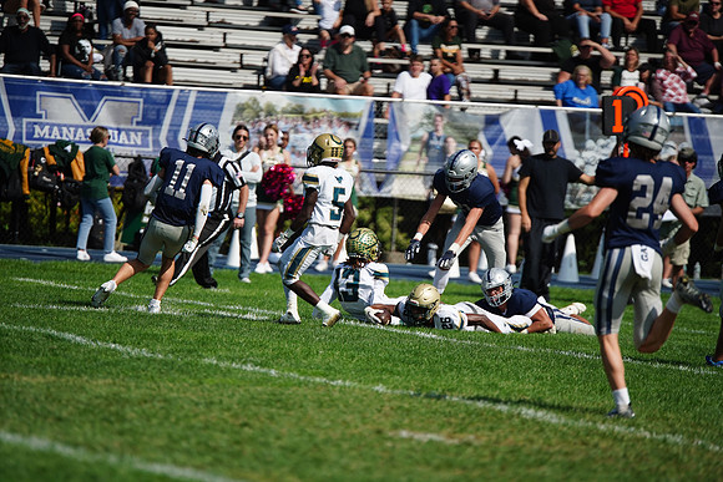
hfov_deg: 7.5
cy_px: 241
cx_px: 362
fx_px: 5504
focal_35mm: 274
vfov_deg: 5.0
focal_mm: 274
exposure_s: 1/8000
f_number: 2.8
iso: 400
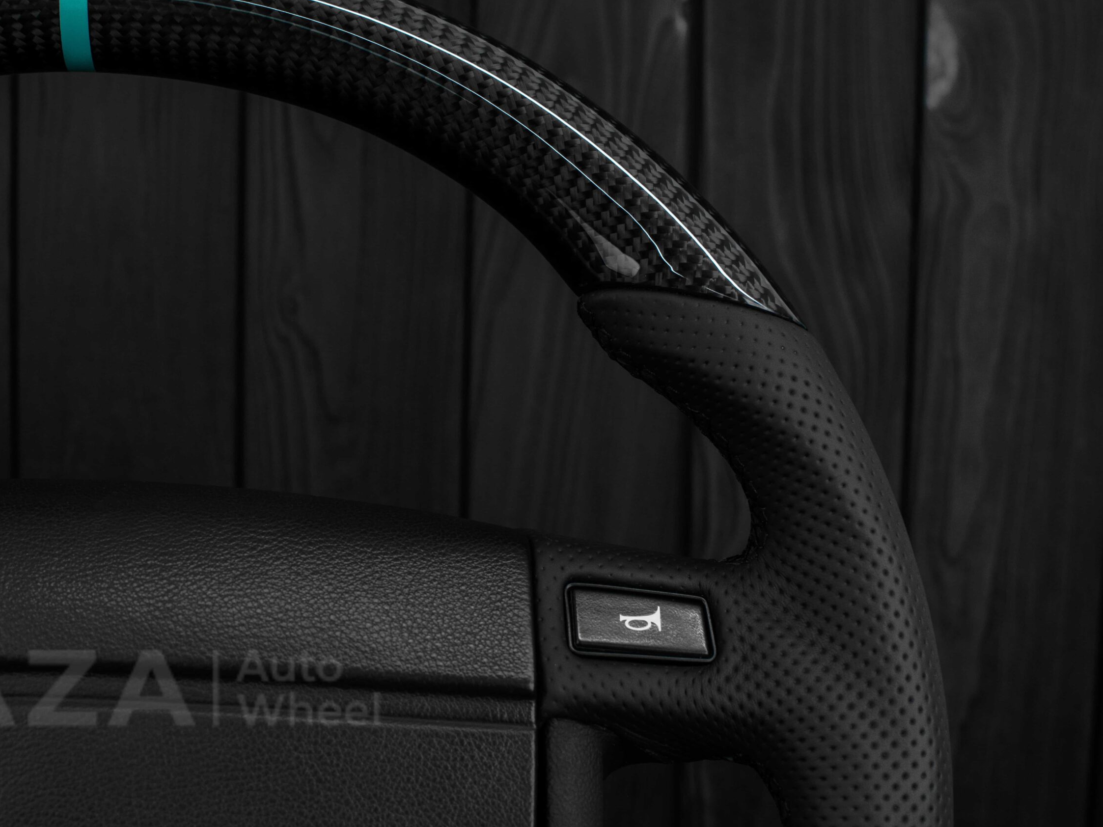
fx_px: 1834
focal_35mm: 58
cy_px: 411
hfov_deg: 33.4
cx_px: 482
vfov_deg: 25.4
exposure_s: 1/125
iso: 500
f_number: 6.3
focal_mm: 35
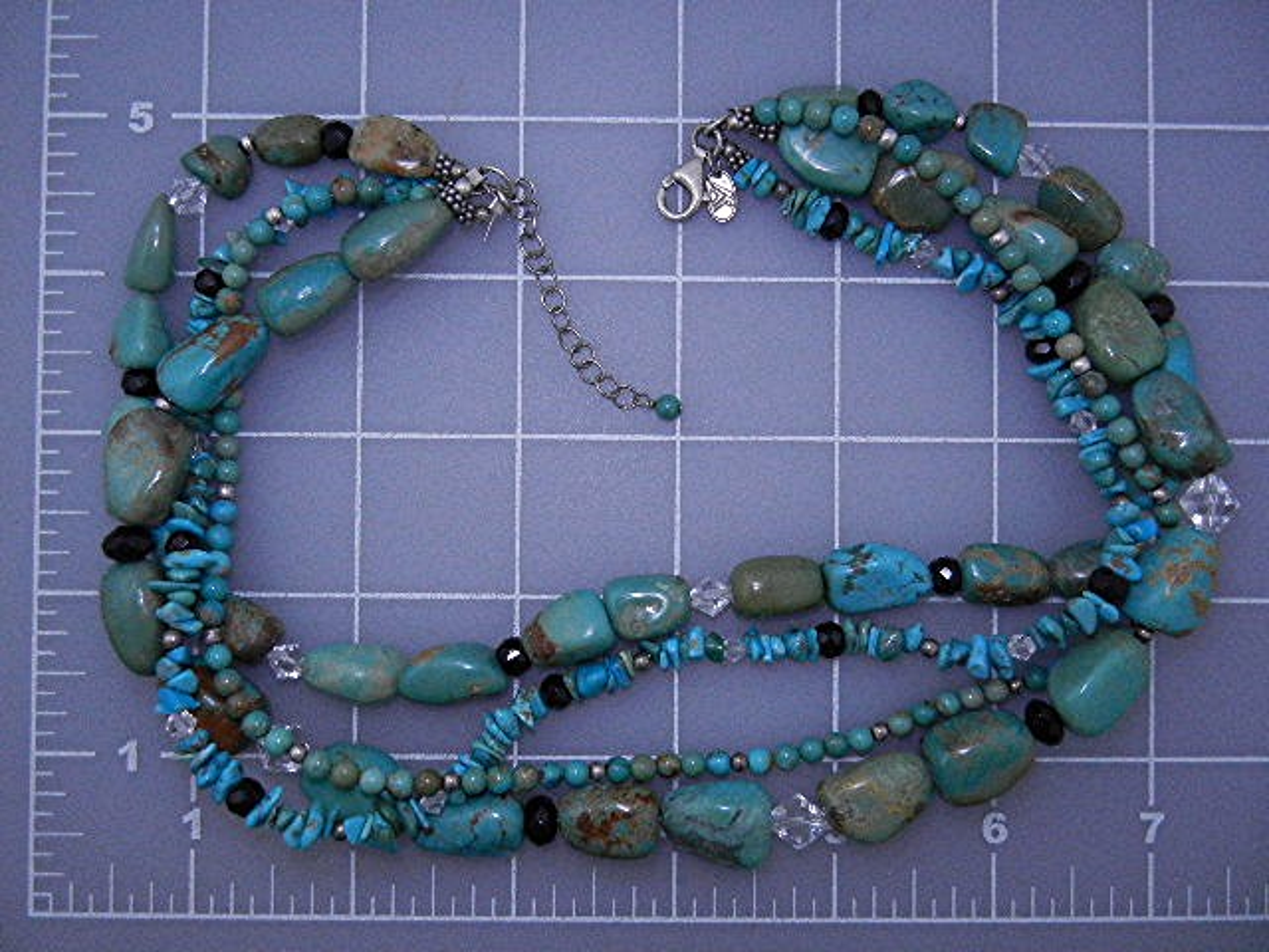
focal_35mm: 34
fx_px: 1246
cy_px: 476
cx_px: 634
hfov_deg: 54.0
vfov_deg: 41.8
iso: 800
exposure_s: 1/30
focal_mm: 6.2
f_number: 7.2
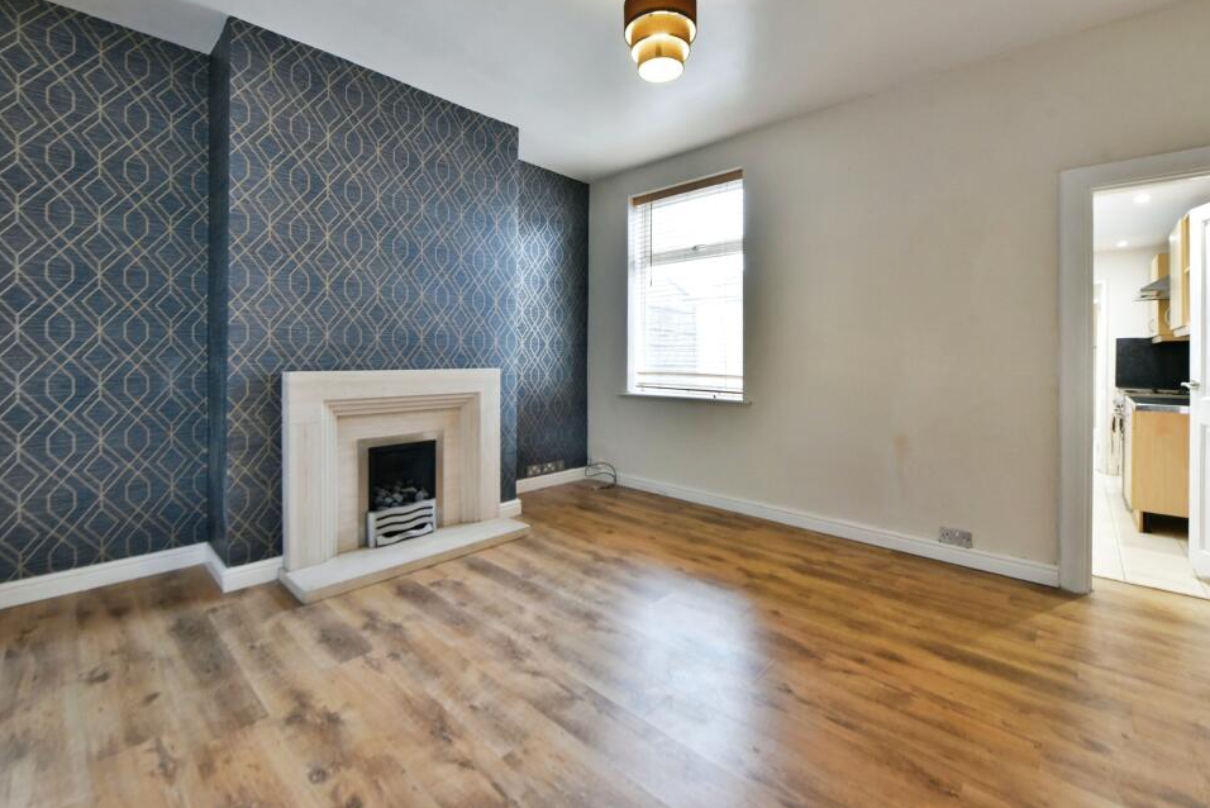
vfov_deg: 77.3
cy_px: 384
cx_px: 605
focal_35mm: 15
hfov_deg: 100.4
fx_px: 504
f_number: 8
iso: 800
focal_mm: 14
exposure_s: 1/30
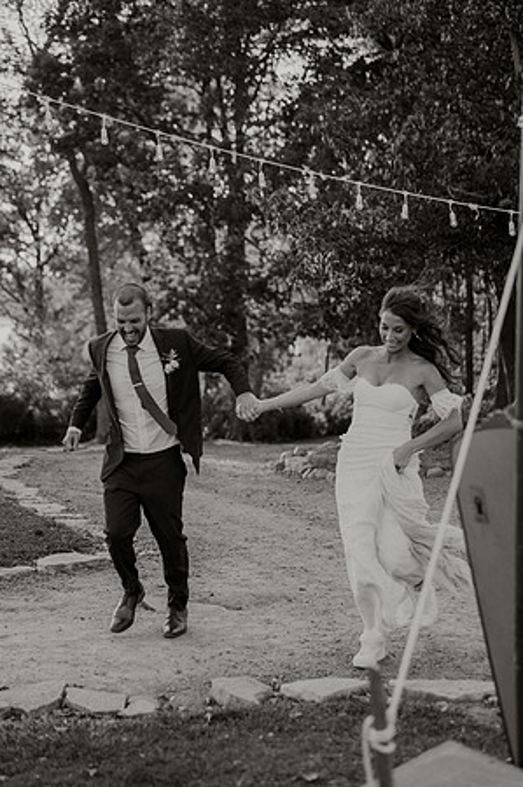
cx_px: 262
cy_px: 394
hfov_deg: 19.4
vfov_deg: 28.9
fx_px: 1529
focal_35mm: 70
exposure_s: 1/500
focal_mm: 70
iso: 160
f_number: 2.8
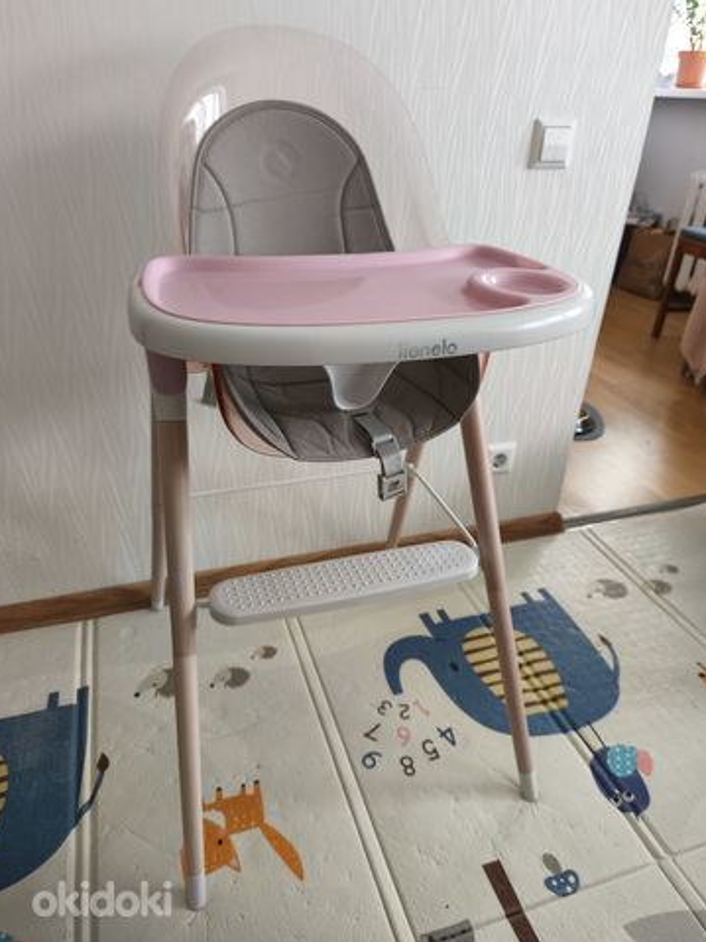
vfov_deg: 71.6
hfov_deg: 56.8
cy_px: 476
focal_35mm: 24
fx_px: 653
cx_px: 345
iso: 200
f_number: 1.7
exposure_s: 1/50
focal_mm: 5.35
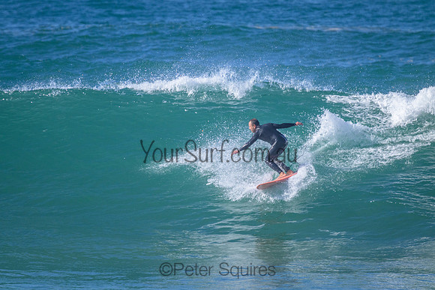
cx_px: 218
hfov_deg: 2.6
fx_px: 9668
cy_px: 145
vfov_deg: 1.7
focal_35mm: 800
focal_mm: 800
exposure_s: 1/2000
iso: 1800
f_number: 11
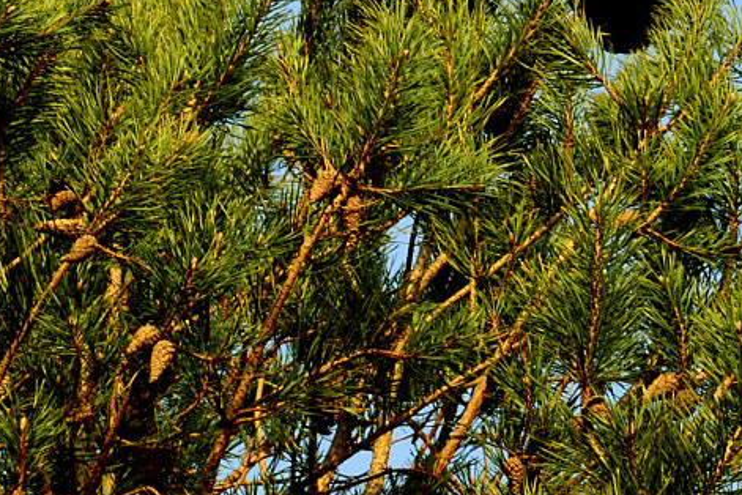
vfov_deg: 1.9
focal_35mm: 739
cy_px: -164
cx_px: 460
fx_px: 15224
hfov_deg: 2.8
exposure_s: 1/125
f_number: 11
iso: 200
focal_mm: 145
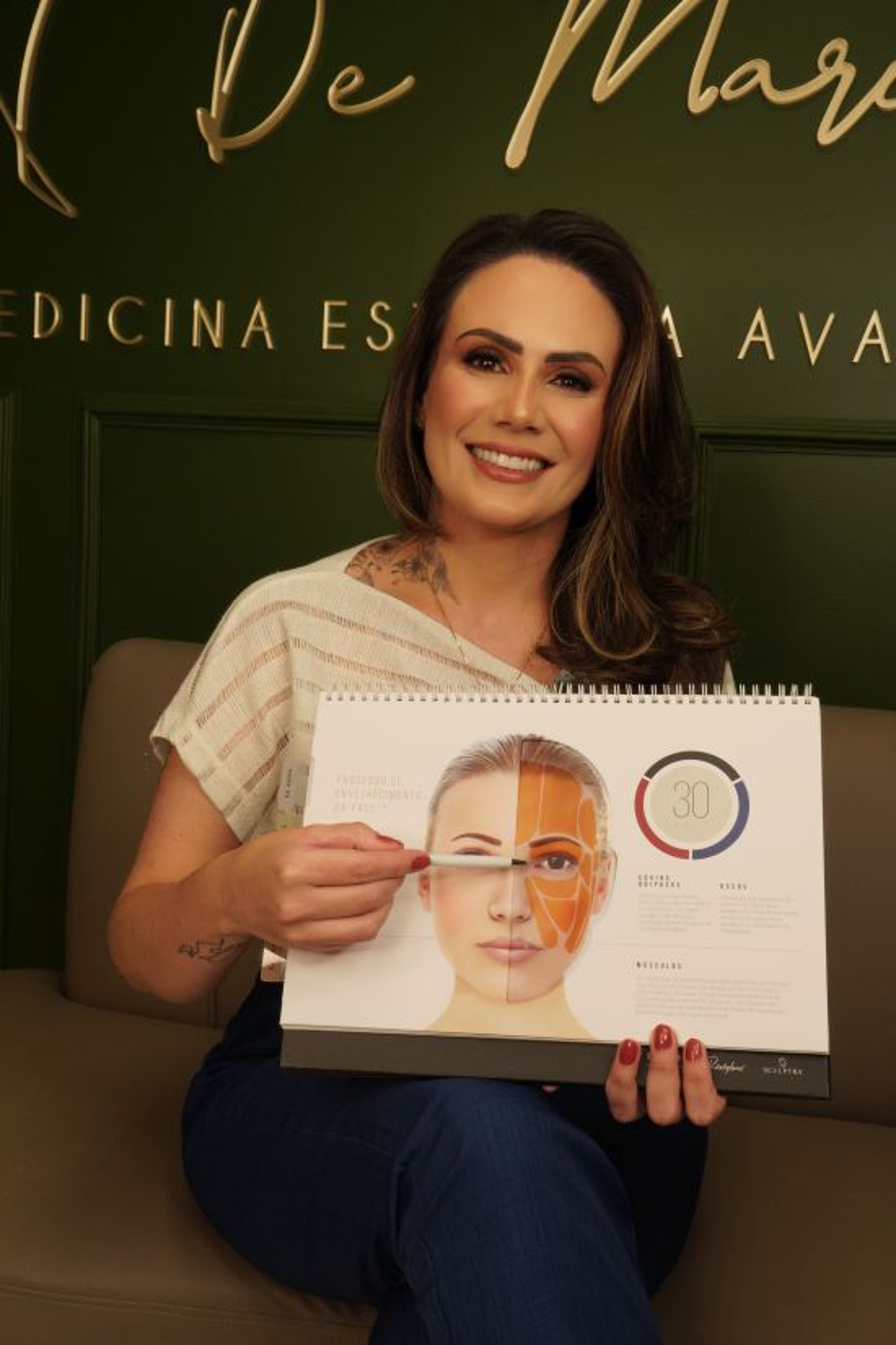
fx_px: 1512
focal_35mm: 40
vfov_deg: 47.9
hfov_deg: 33.0
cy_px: 672
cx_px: 448
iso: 500
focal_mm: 27
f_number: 16
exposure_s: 1/25
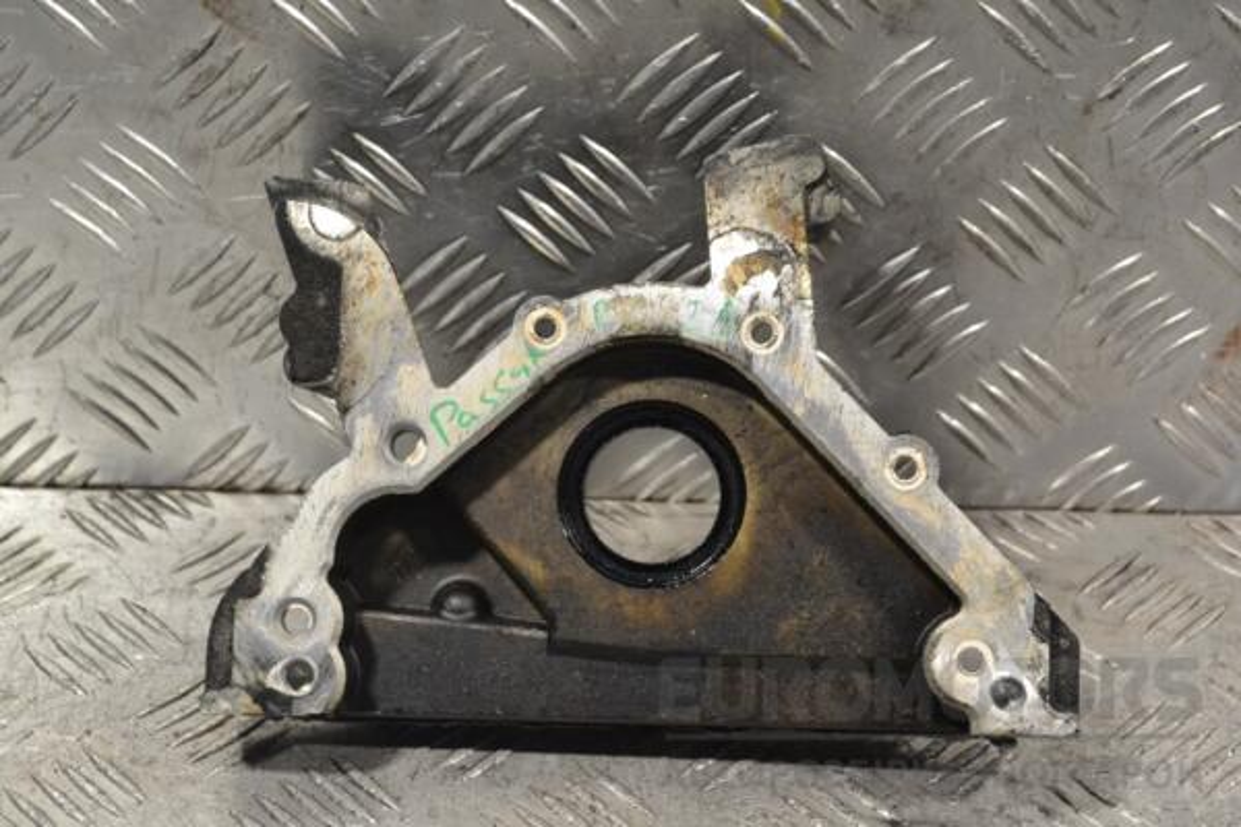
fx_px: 2844
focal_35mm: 82
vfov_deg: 16.6
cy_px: 414
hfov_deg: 24.6
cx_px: 620
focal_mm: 55
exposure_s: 1/320
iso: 3200
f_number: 9
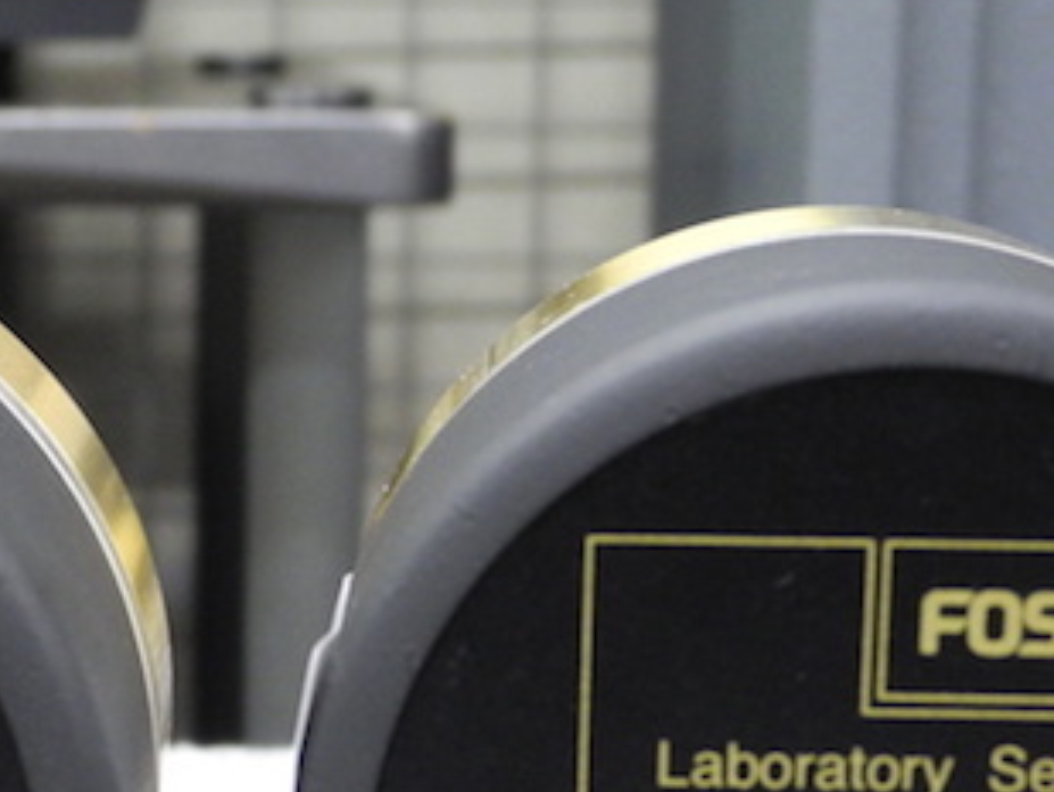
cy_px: 913
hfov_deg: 14.9
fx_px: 3990
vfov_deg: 11.1
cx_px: 188
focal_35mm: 131
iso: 400
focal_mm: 9.7
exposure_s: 1/15.2
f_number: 3.2
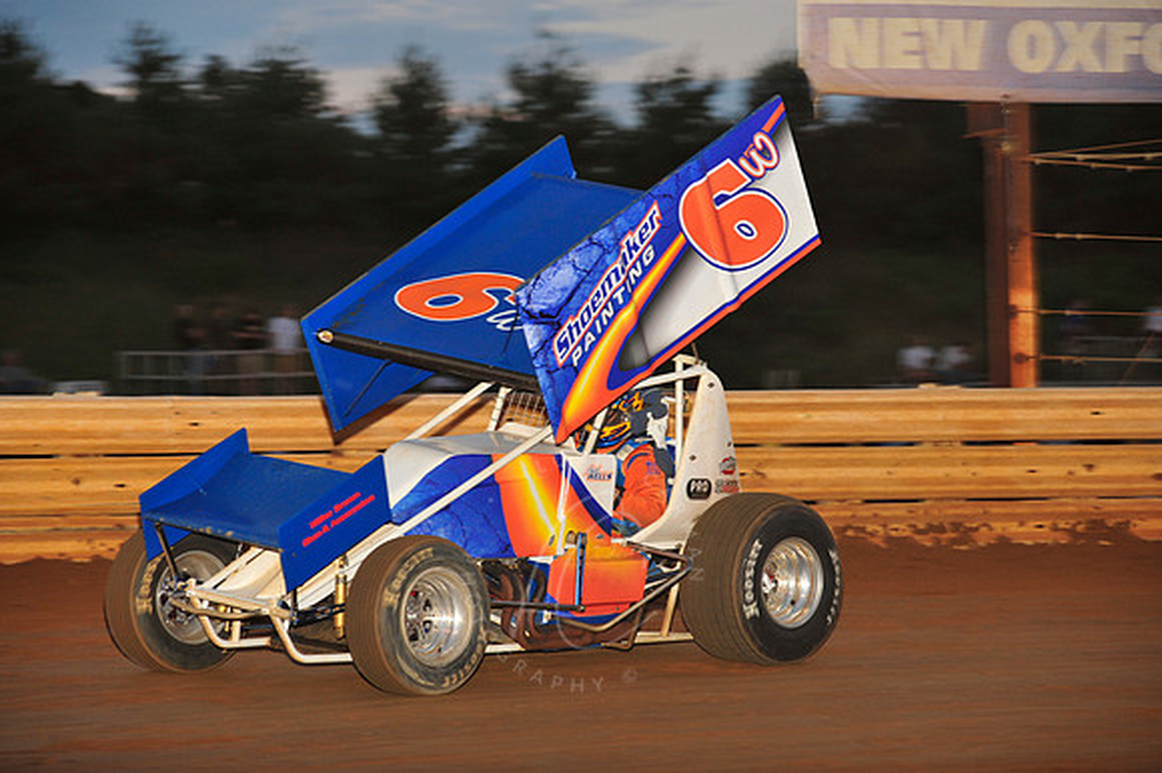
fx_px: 5000
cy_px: 386
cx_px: 581
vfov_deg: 8.8
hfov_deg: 13.3
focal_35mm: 155
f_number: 6.3
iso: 1000
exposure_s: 1/320
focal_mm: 155
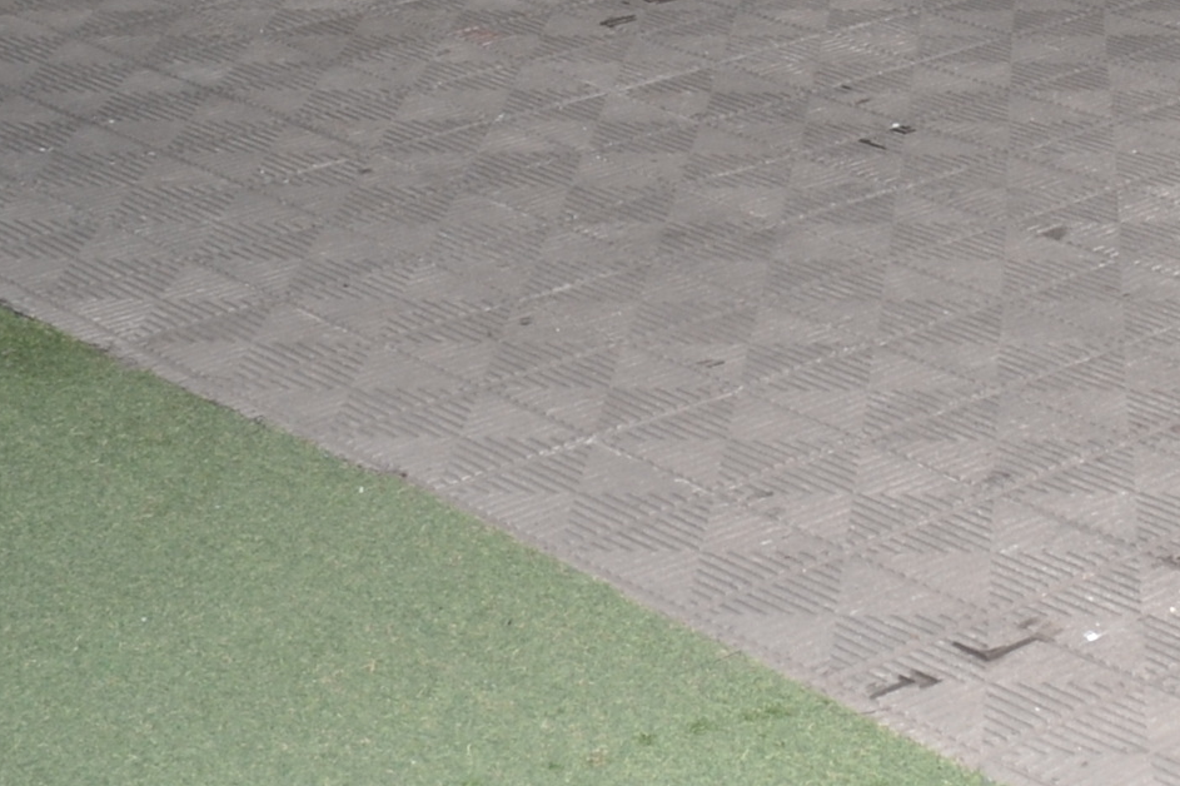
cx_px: 1190
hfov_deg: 20.0
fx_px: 3244
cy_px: -385
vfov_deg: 13.1
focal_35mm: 99
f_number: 3.5
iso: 400
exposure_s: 1/60
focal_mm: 18
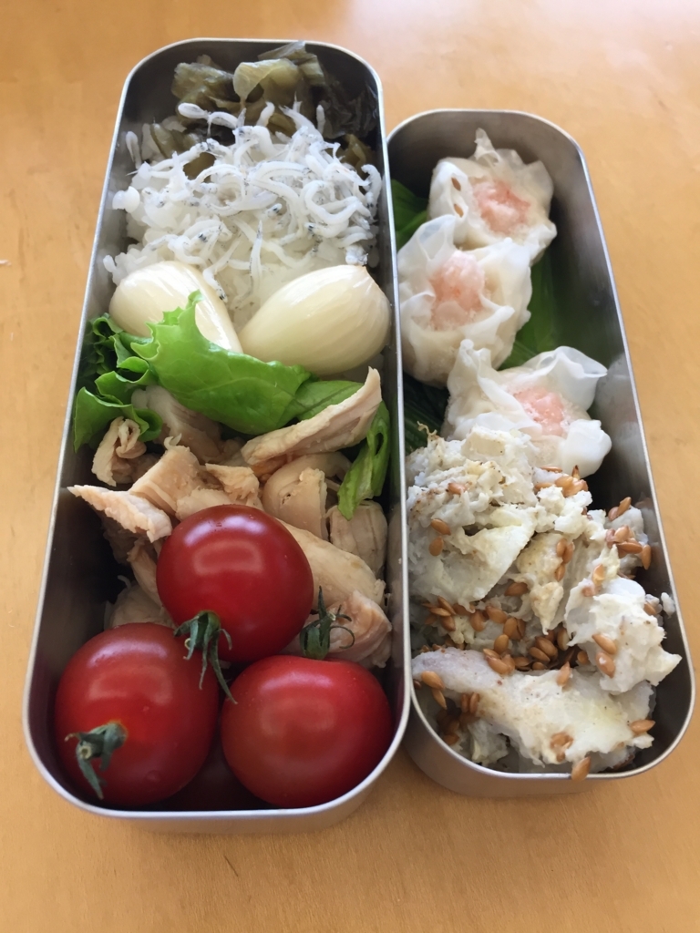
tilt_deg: -61.3
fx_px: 782
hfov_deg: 48.2
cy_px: 466
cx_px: 350
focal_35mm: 29
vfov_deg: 61.7
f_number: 2.2
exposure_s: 1/30
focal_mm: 4.15
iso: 64
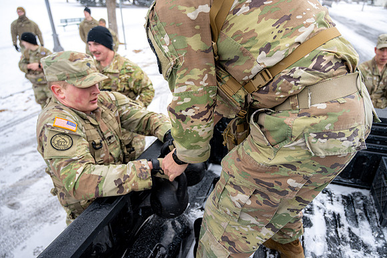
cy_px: 136
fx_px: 271
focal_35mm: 25
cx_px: 203
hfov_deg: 70.9
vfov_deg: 50.9
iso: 100
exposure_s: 1/320
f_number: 4
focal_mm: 24
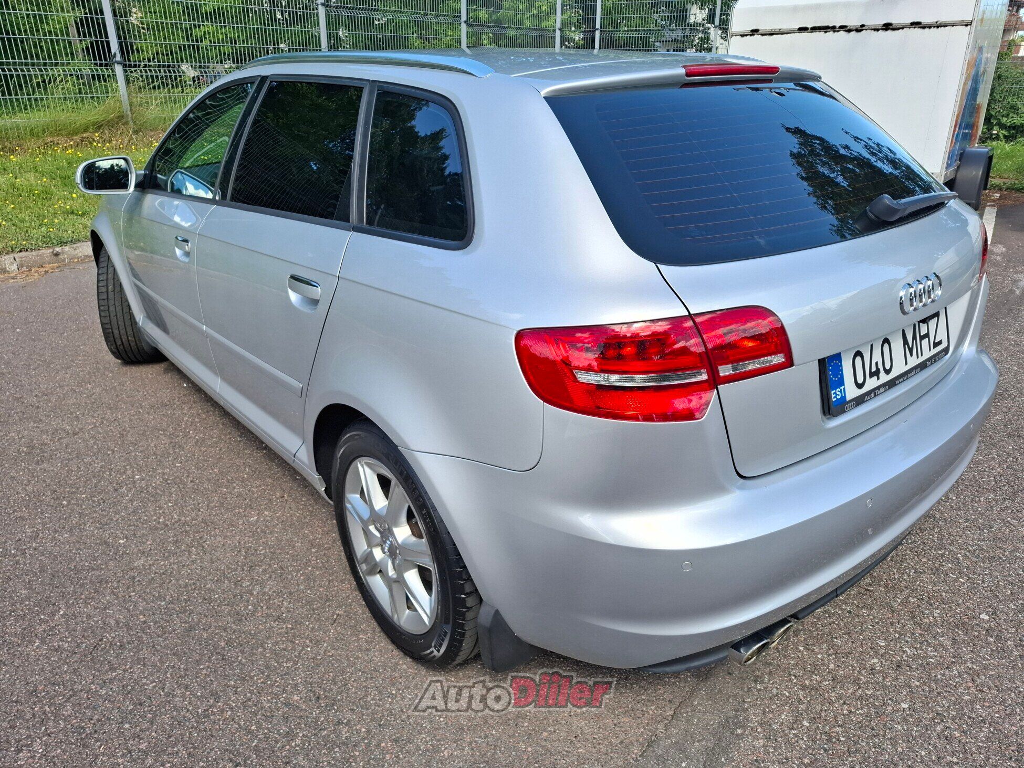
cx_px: 512
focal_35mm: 23
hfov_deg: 73.9
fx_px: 680
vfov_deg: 58.9
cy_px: 384
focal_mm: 5.54
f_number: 1.8
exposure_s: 1/574
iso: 50
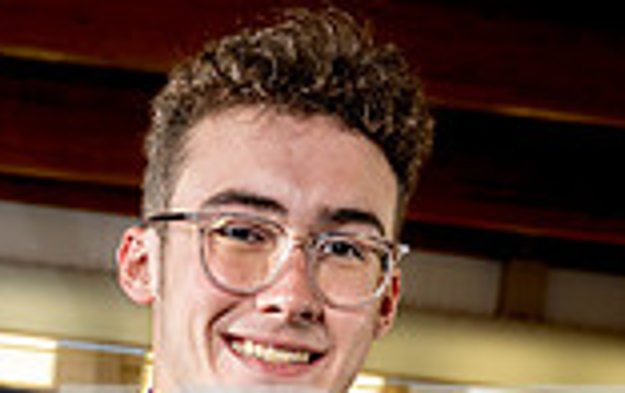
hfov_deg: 22.3
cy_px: 794
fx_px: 1552
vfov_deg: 12.6
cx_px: 92
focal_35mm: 91
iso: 320
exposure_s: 1/250
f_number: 5.6
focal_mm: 31
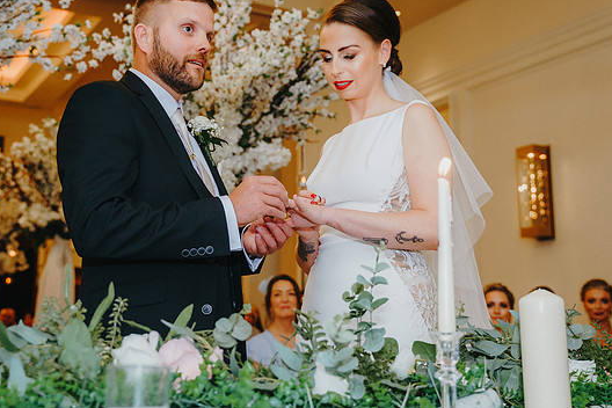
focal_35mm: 50
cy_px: 175
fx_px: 850
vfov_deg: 27.0
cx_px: 285
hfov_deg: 39.6
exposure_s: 1/250
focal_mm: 35
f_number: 3.2
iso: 1250
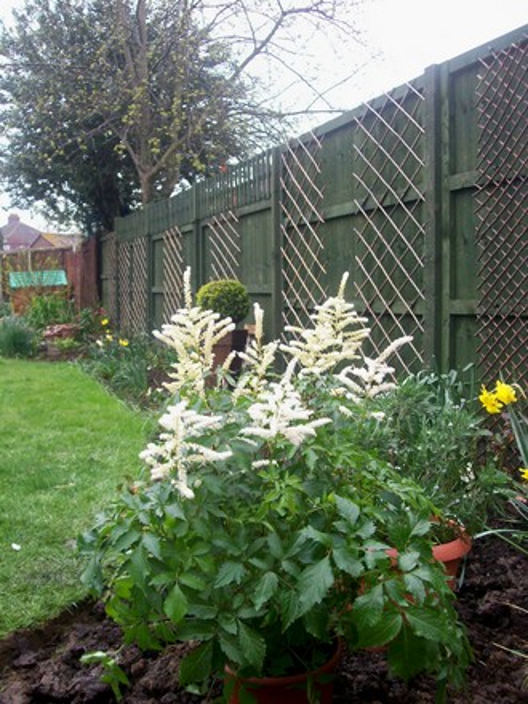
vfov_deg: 51.4
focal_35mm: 36
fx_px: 732
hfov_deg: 39.7
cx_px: 264
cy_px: 352
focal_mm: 6
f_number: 2.7
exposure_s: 1/58.9
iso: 80
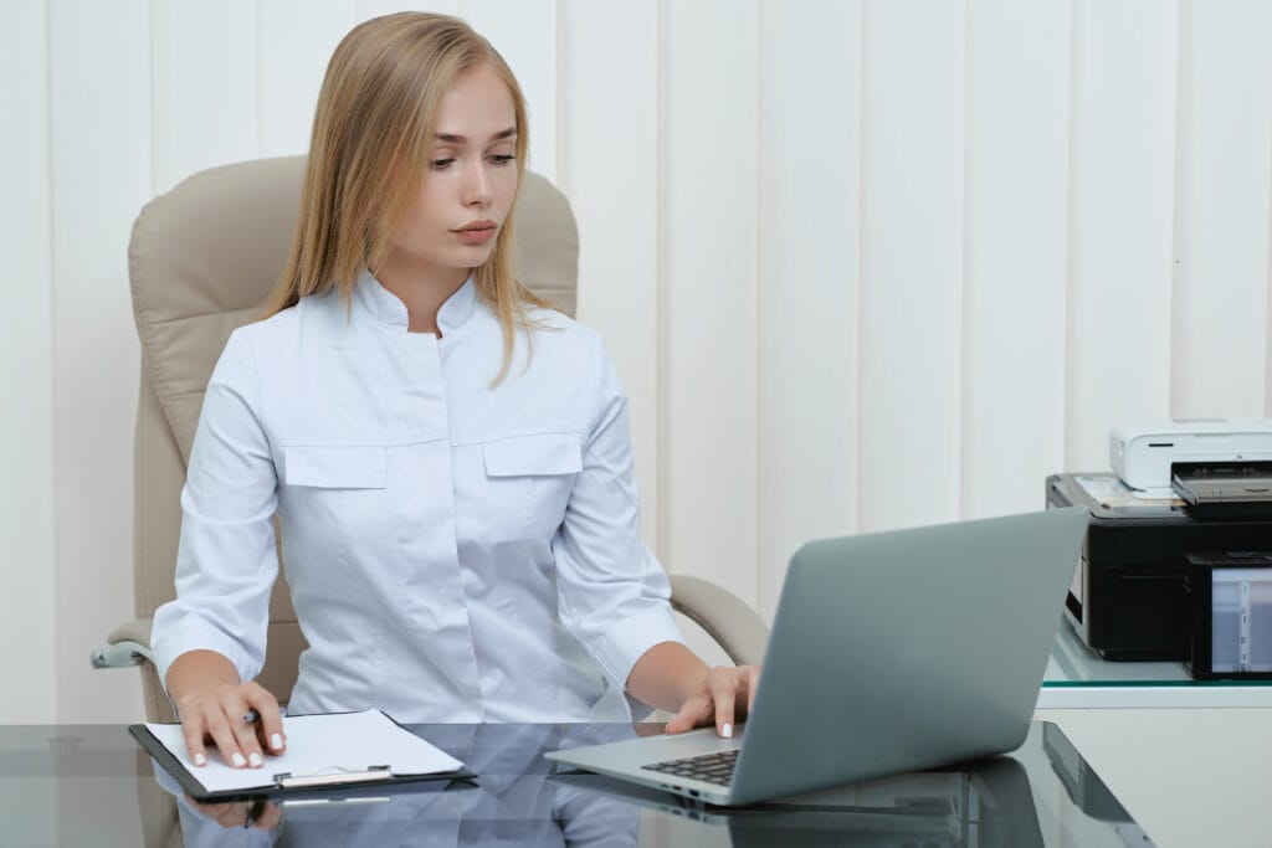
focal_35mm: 85
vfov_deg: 16.1
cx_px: 636
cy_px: 424
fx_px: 3004
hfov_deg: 23.9
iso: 160
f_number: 4.5
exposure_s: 1/250
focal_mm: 85
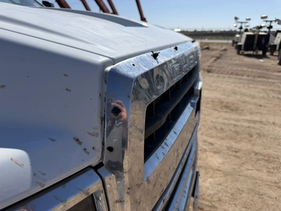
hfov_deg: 71.6
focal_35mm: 24
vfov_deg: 56.8
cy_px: 106
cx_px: 140
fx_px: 195
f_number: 1.78
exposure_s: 1/6711
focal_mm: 6.76
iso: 80
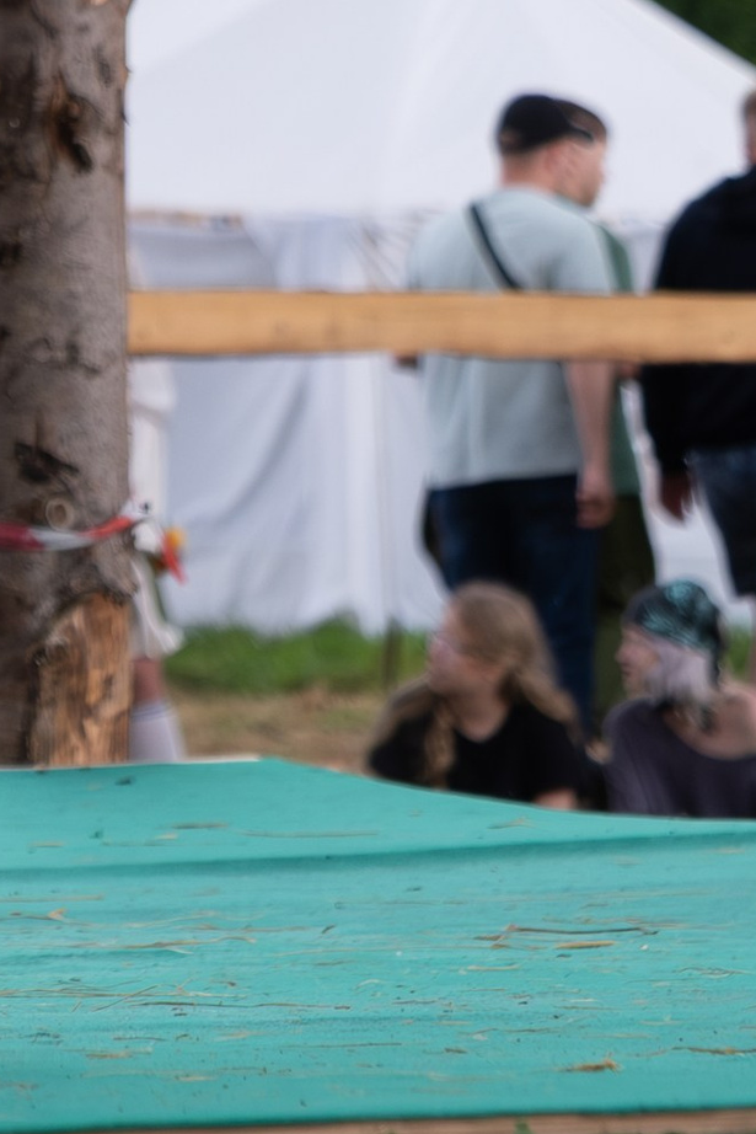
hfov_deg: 4.5
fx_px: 9572
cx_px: -484
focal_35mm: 304
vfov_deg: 6.6
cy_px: -906
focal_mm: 48.5
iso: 800
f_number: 3.6
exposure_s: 1/1000
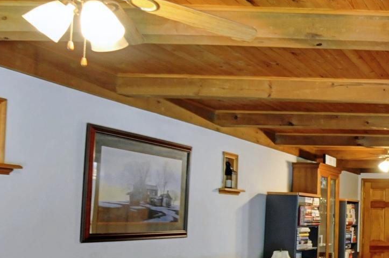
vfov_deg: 26.2
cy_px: 179
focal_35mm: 51
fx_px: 550
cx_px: 521
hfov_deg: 30.0
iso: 800
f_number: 8
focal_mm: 12
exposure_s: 1/4
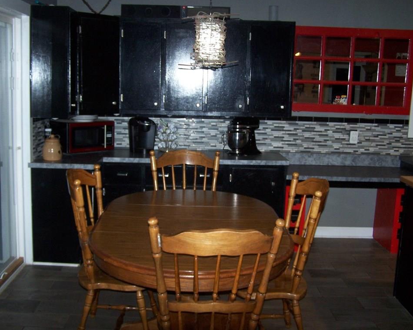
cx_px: 202
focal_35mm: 40
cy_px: 164
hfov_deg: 45.8
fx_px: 489
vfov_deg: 37.3
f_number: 2.8
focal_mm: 6.3
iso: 140
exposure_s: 1/60
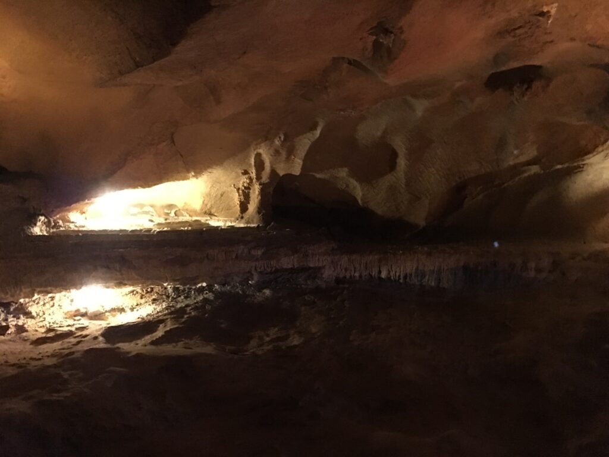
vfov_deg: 48.2
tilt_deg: -5.7
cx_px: 304
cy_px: 228
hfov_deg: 61.7
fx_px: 510
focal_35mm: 29
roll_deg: -0.5
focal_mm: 4.15
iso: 320
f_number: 2.2
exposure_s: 1/4
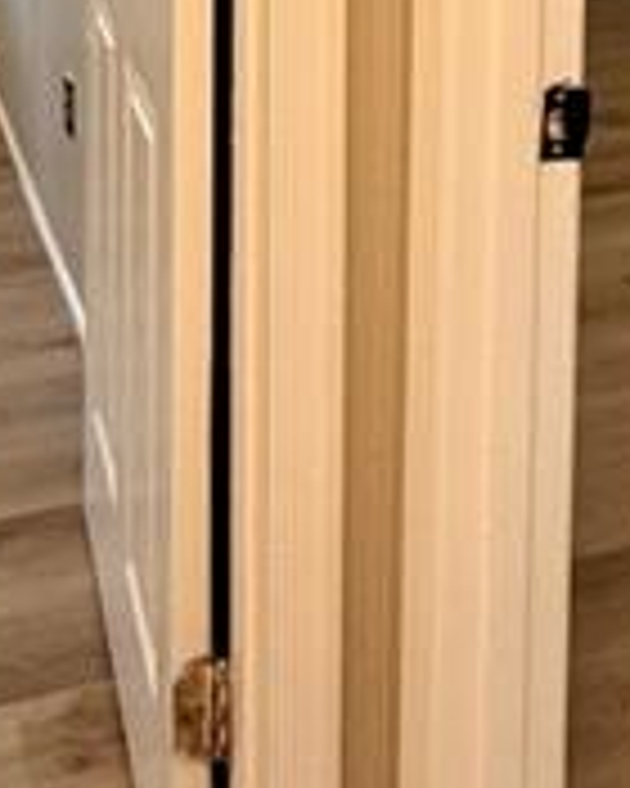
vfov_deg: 26.4
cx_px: 297
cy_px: -252
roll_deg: -1.0
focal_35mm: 60
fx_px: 1398
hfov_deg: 25.4
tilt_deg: -4.7
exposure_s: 1/60
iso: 640
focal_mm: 2.22
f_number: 2.2
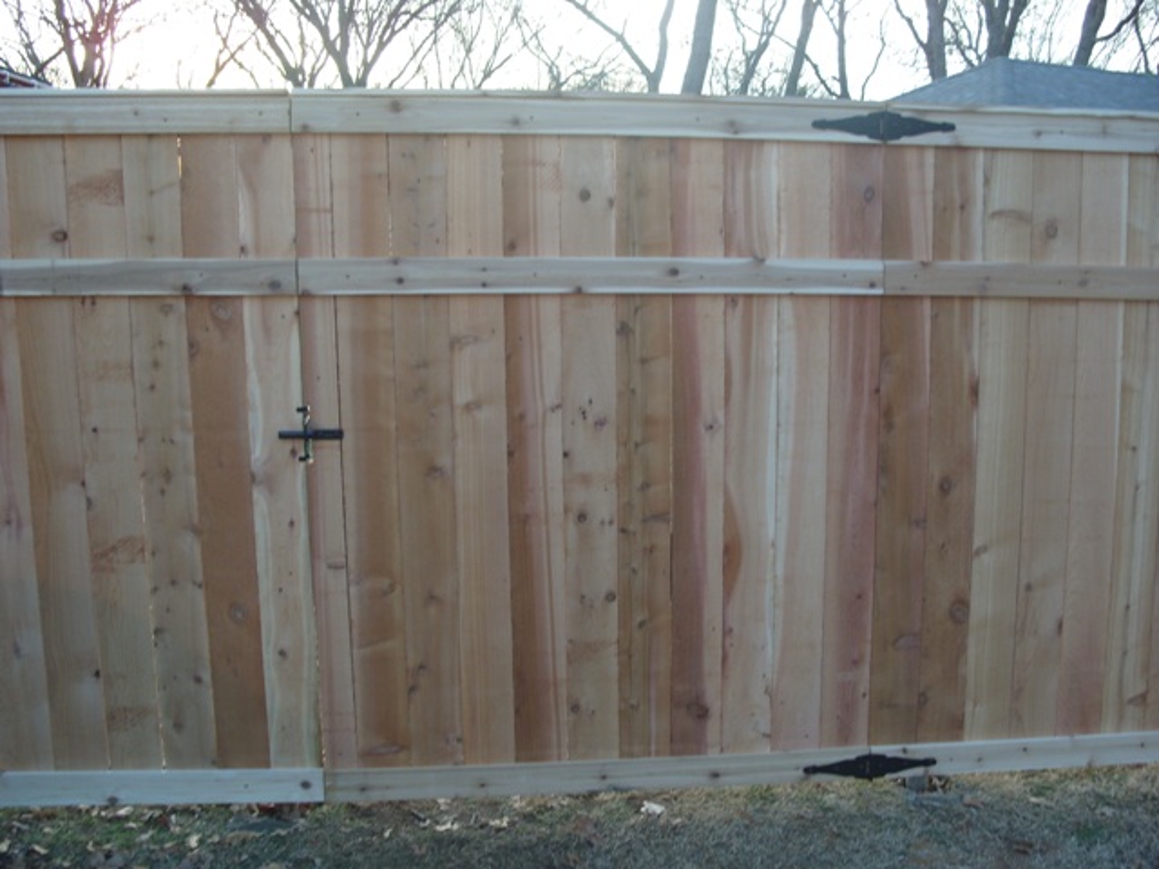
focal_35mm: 35
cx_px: 580
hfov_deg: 52.6
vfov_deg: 40.7
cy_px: 434
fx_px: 1172
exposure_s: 1/60
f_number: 2.8
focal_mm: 7.8
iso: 80
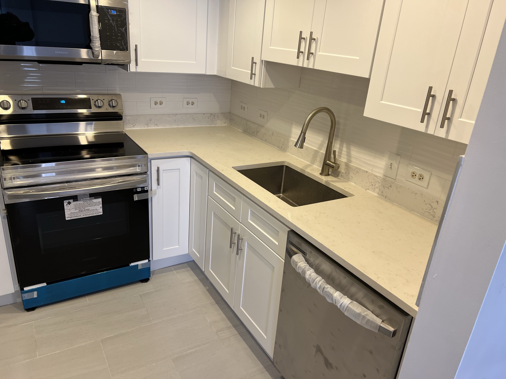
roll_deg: -4.4
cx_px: 253
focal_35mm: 26
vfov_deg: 53.1
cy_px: 190
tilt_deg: -21.4
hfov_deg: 67.3
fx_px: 380
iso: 80
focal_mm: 5.7
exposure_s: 1/60
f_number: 1.5
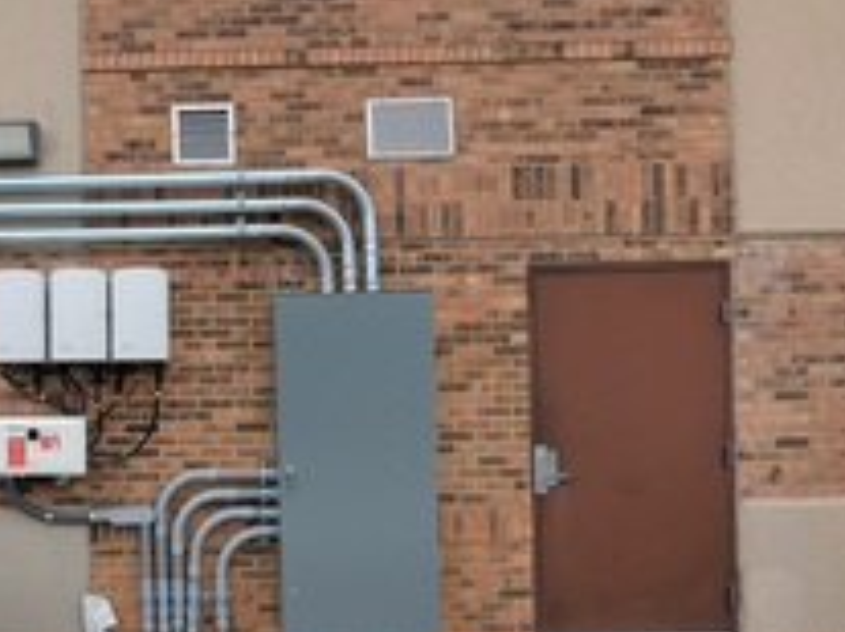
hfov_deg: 59.3
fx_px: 659
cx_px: 149
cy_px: 371
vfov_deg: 51.1
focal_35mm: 27
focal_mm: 2.35
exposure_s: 1/654
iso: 39
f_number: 2.2
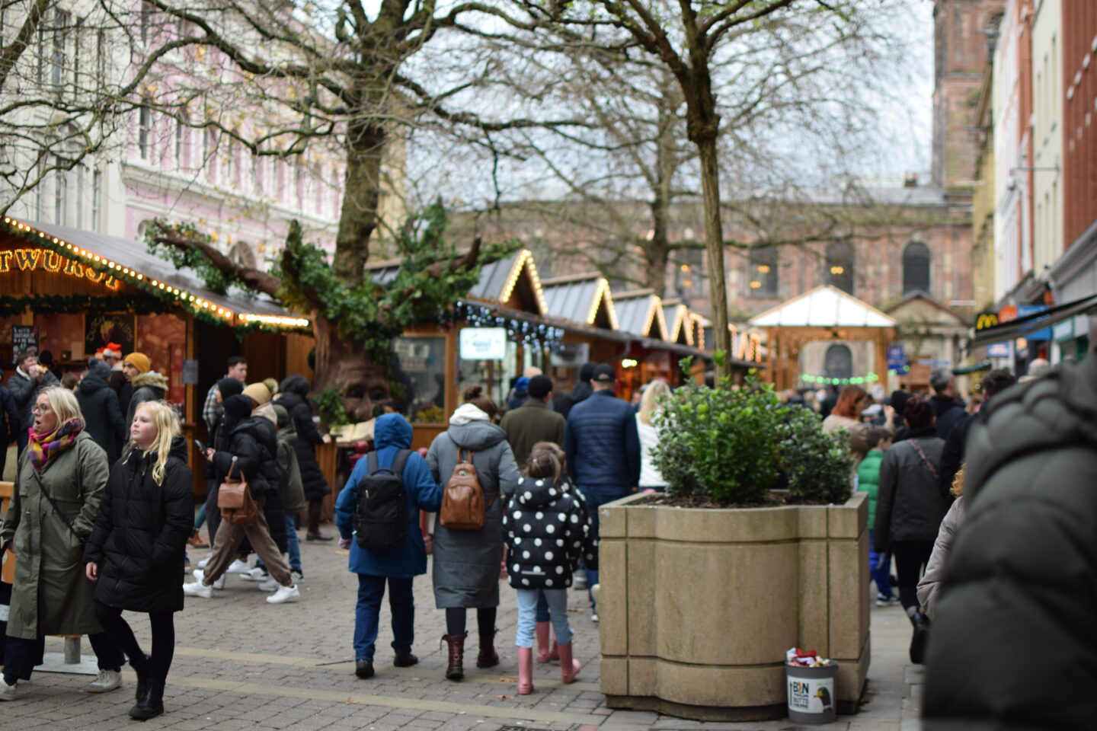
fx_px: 1600
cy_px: 366
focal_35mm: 52
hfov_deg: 37.9
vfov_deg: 25.8
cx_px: 548
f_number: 1.8
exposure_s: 1/160
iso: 100
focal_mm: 35
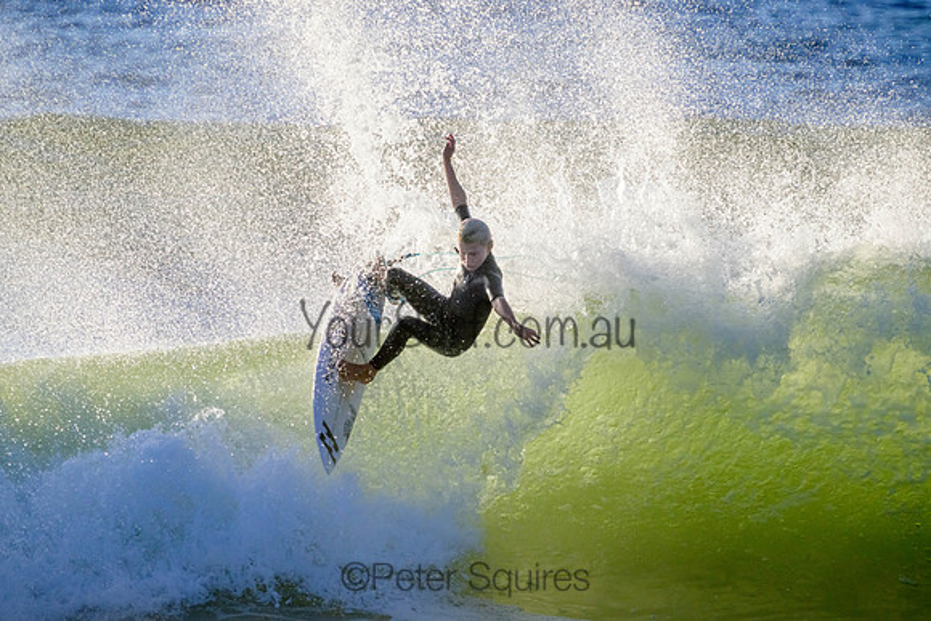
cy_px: 280
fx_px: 22758
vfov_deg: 1.6
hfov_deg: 2.3
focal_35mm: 880
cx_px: 471
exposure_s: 1/2000
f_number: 11
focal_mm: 800
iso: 1000
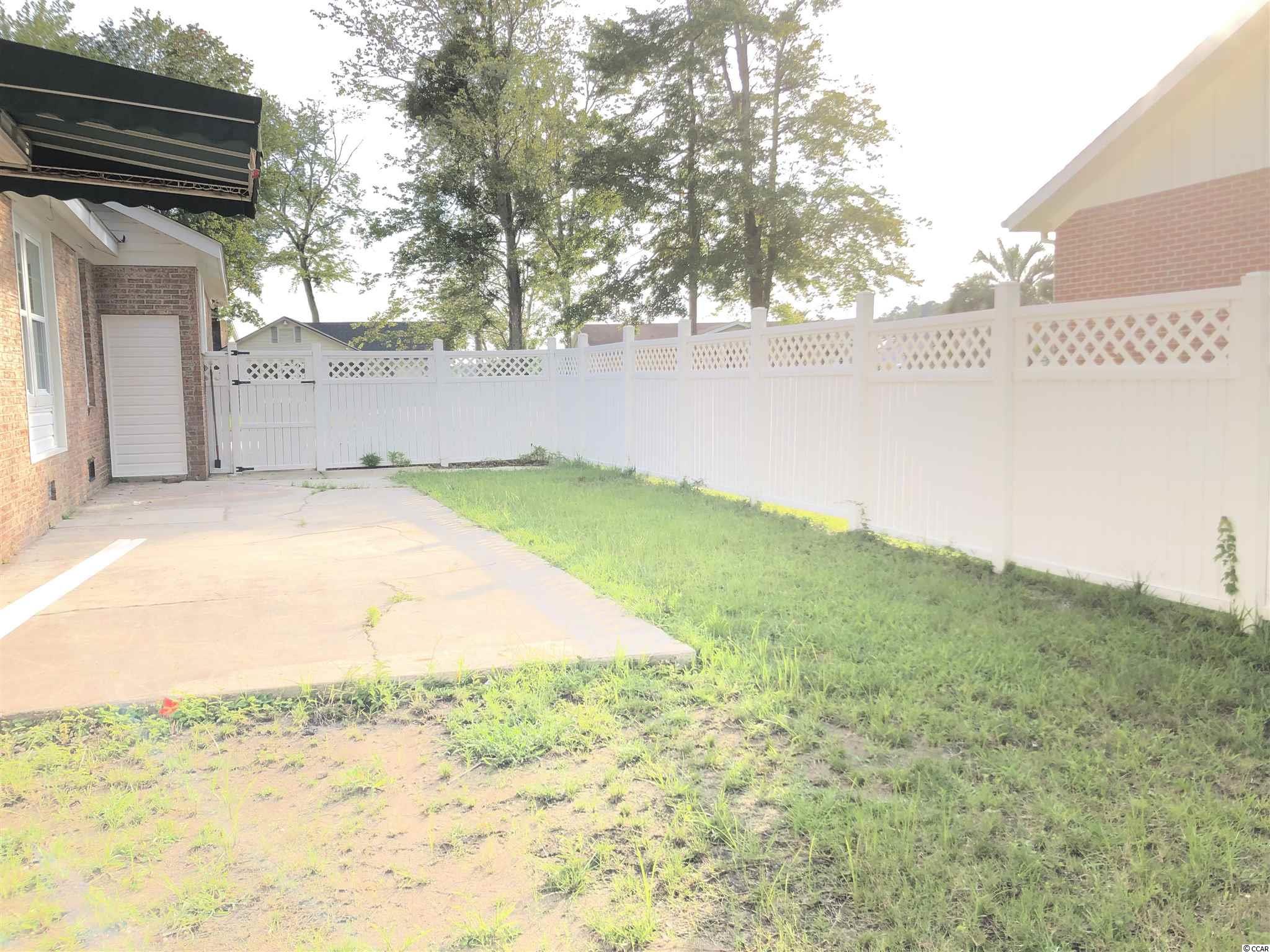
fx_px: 1027
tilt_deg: -4.9
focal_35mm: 28
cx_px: 635
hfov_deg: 63.4
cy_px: 476
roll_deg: +0.7
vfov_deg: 49.7
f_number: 1.8
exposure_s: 1/558
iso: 20
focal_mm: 3.99
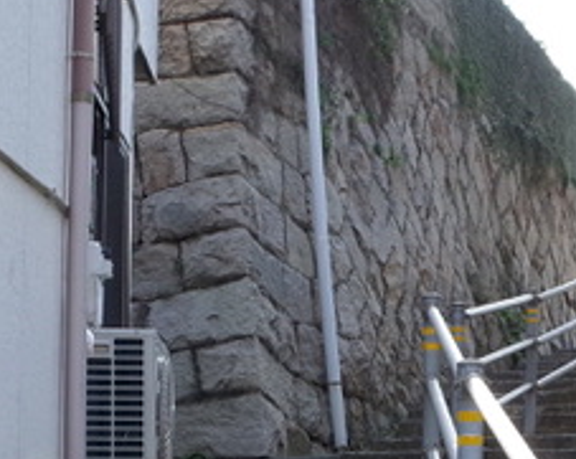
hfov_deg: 15.1
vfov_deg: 11.8
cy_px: 656
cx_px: 544
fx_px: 2145
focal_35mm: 126
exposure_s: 1/90
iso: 160
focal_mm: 18.3
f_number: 6.3
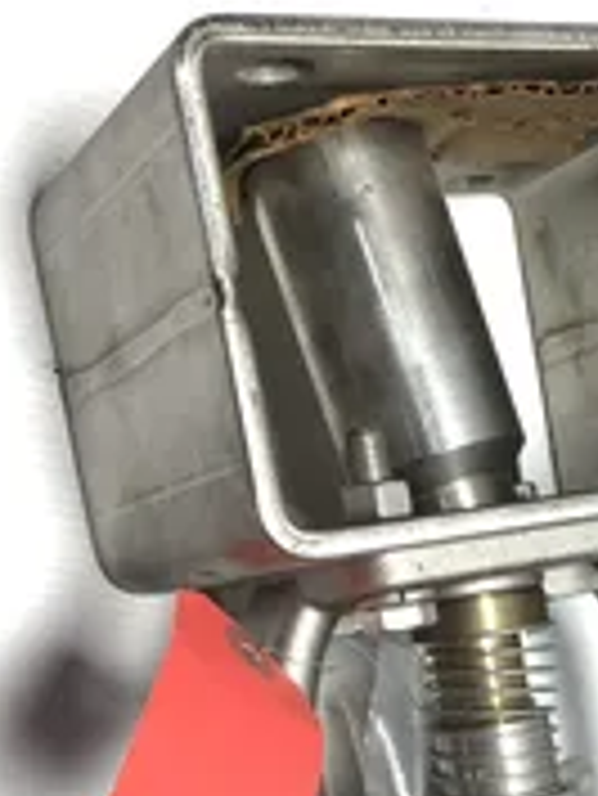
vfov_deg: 26.6
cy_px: 756
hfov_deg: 20.3
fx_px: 1610
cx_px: 611
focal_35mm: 70
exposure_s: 1/60
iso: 25
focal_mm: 3.3
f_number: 2.4
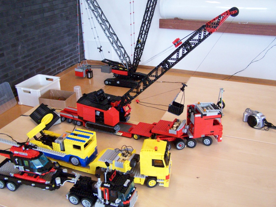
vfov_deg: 37.7
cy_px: 104
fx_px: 303
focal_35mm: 38
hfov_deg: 49.0
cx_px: 138
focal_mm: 6.3
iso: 400
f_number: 2.8
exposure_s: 1/90
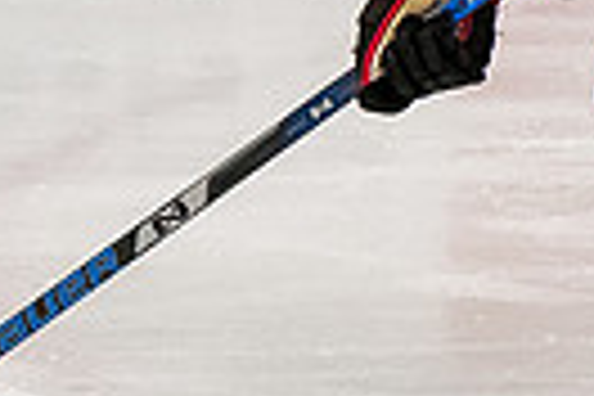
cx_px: 445
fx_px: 15756
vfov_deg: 1.4
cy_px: -360
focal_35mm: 955
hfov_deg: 2.2
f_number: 3.2
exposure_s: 1/800
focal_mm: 86
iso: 2500
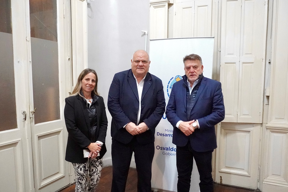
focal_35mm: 24
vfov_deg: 53.1
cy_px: 96
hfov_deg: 73.7
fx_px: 192
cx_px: 144
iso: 6400
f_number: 3.5
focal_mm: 16
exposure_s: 1/100
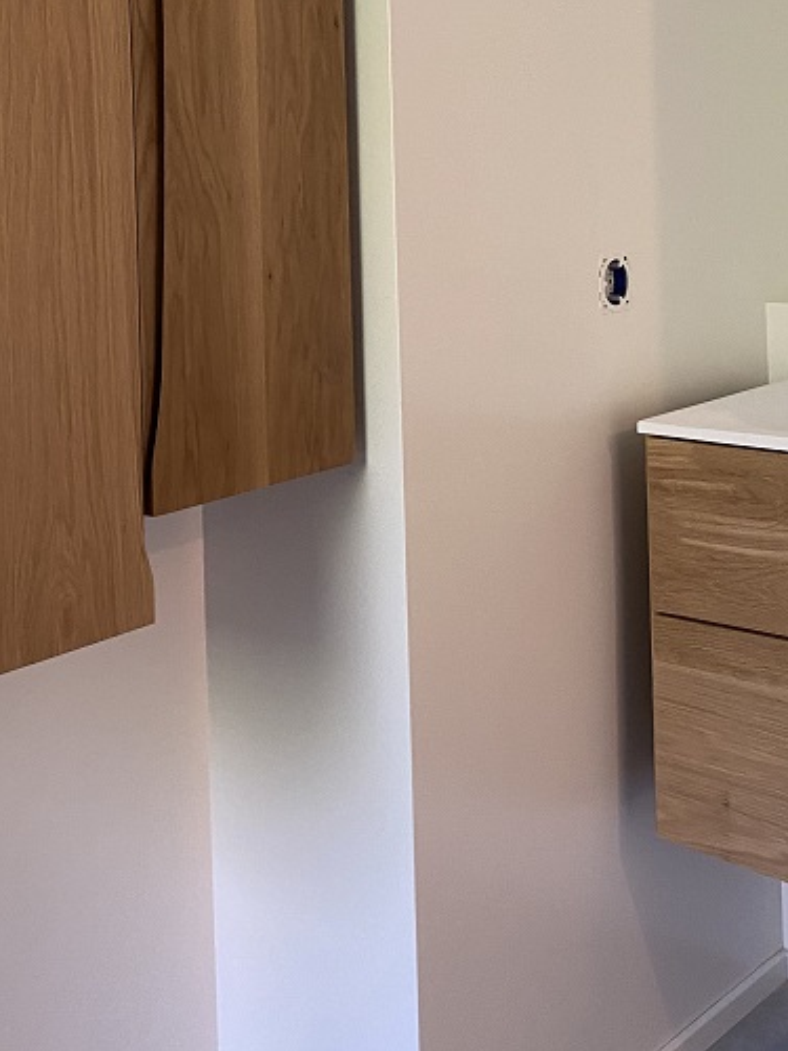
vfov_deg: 35.5
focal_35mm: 52
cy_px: 189
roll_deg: +0.5
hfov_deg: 28.0
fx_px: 1578
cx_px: 382
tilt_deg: +1.6
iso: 160
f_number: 1.8
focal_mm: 4.25
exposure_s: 1/50
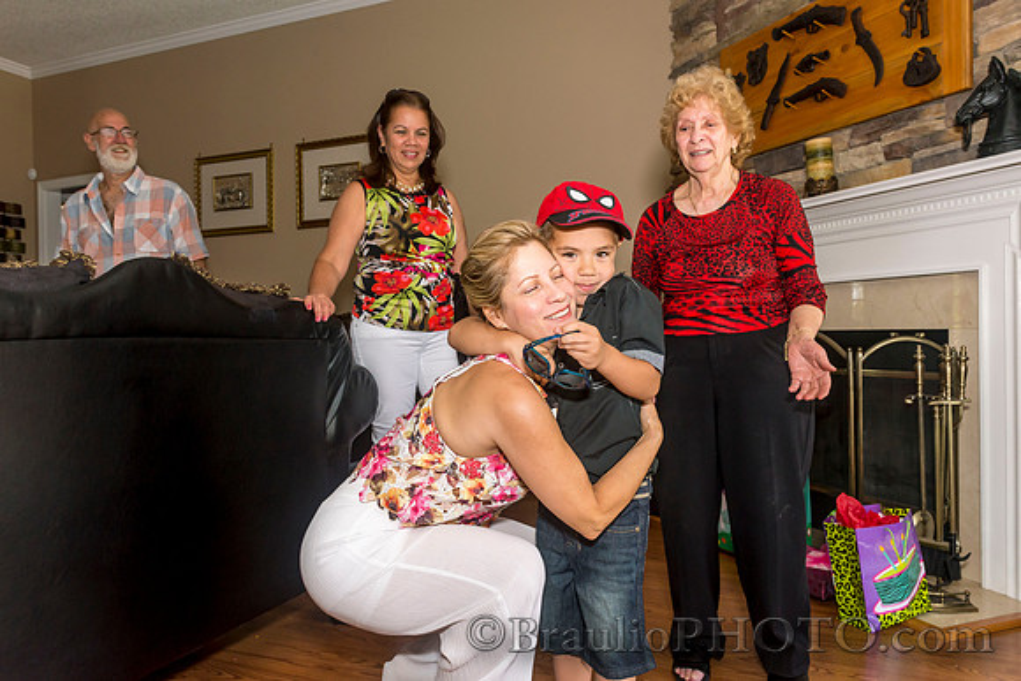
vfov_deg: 49.1
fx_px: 746
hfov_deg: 68.8
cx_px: 501
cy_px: 340
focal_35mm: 26
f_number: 9
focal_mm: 24
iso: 1400
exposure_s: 1/160
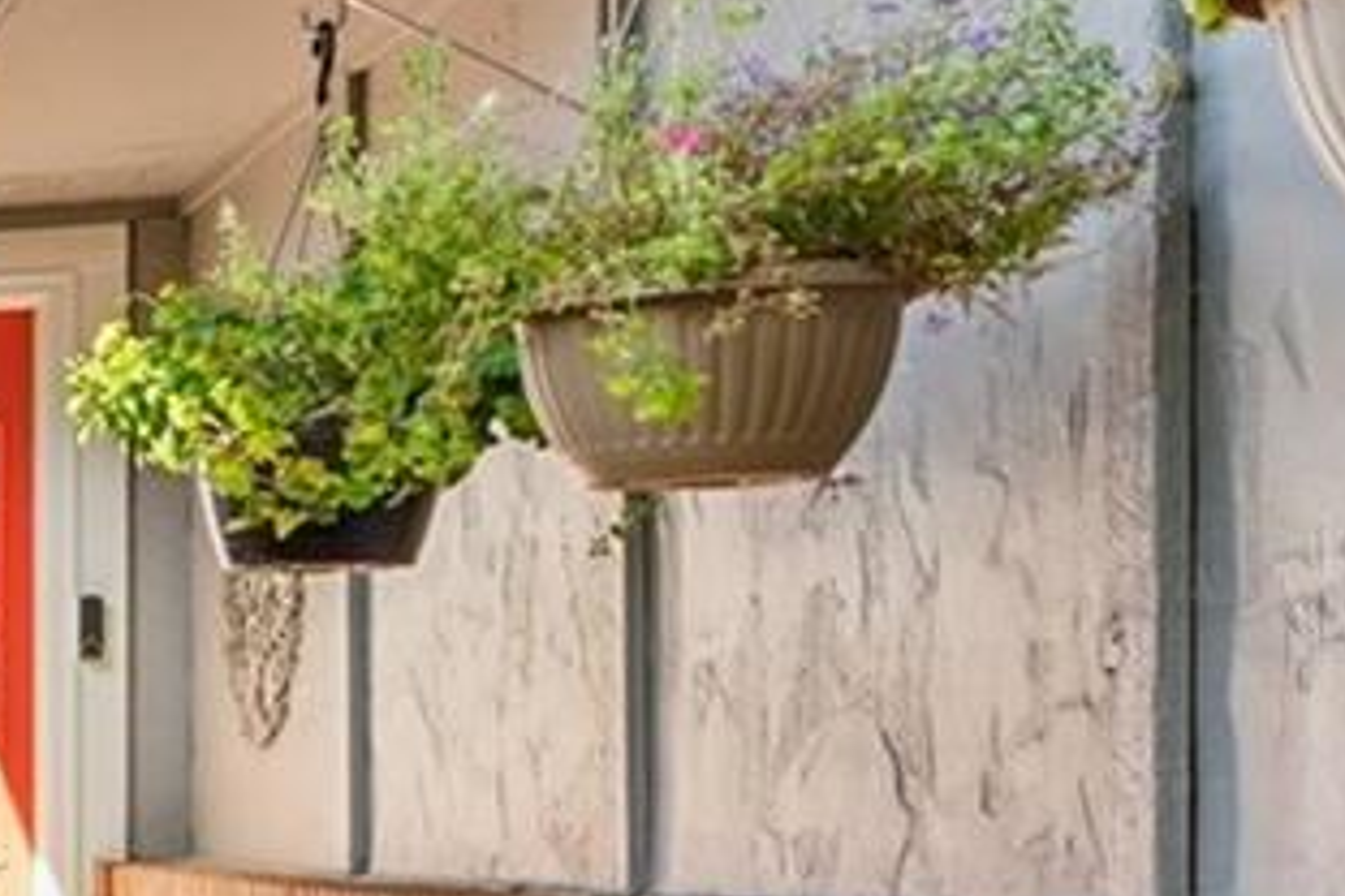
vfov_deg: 17.3
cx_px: -1716
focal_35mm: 77
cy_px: 896
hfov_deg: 16.0
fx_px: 2877
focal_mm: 15
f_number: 11
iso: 100
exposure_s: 1/10
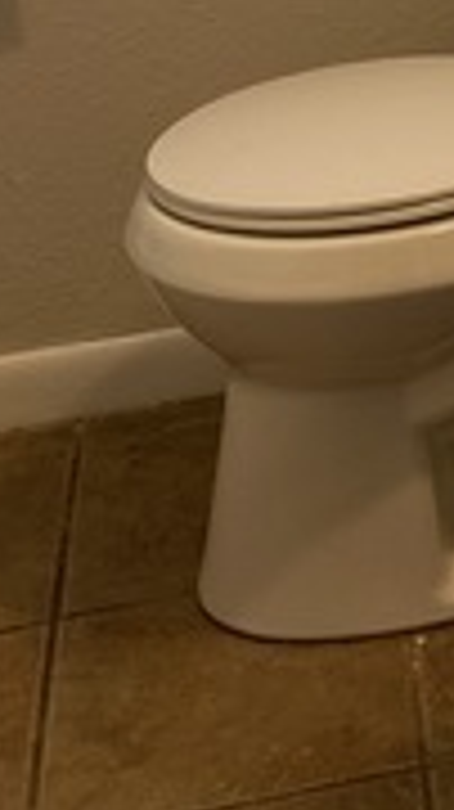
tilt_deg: -5.4
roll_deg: +0.1
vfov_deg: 17.3
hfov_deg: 10.4
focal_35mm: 105
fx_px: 2251
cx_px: 980
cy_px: -560
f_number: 1.8
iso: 64
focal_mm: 4.25
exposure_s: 1/120
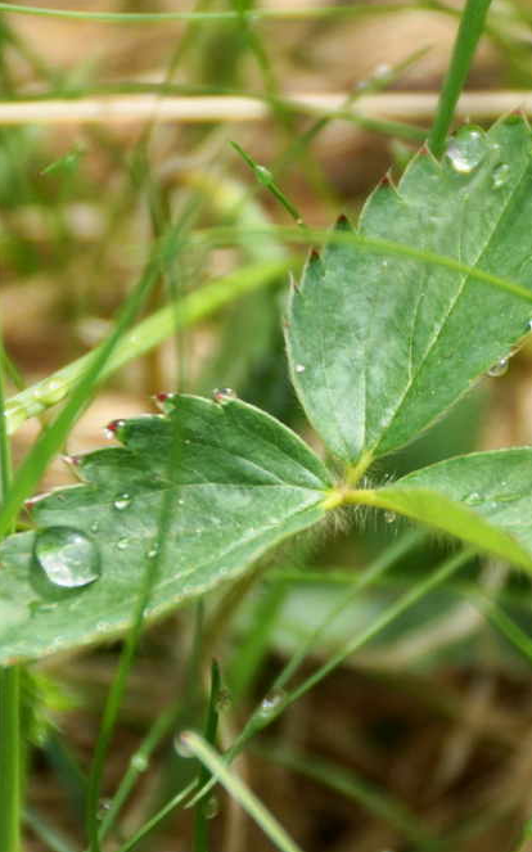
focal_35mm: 576
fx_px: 13371
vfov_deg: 3.6
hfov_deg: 2.3
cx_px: 432
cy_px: 425
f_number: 6.3
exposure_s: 1/400
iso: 500
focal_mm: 250
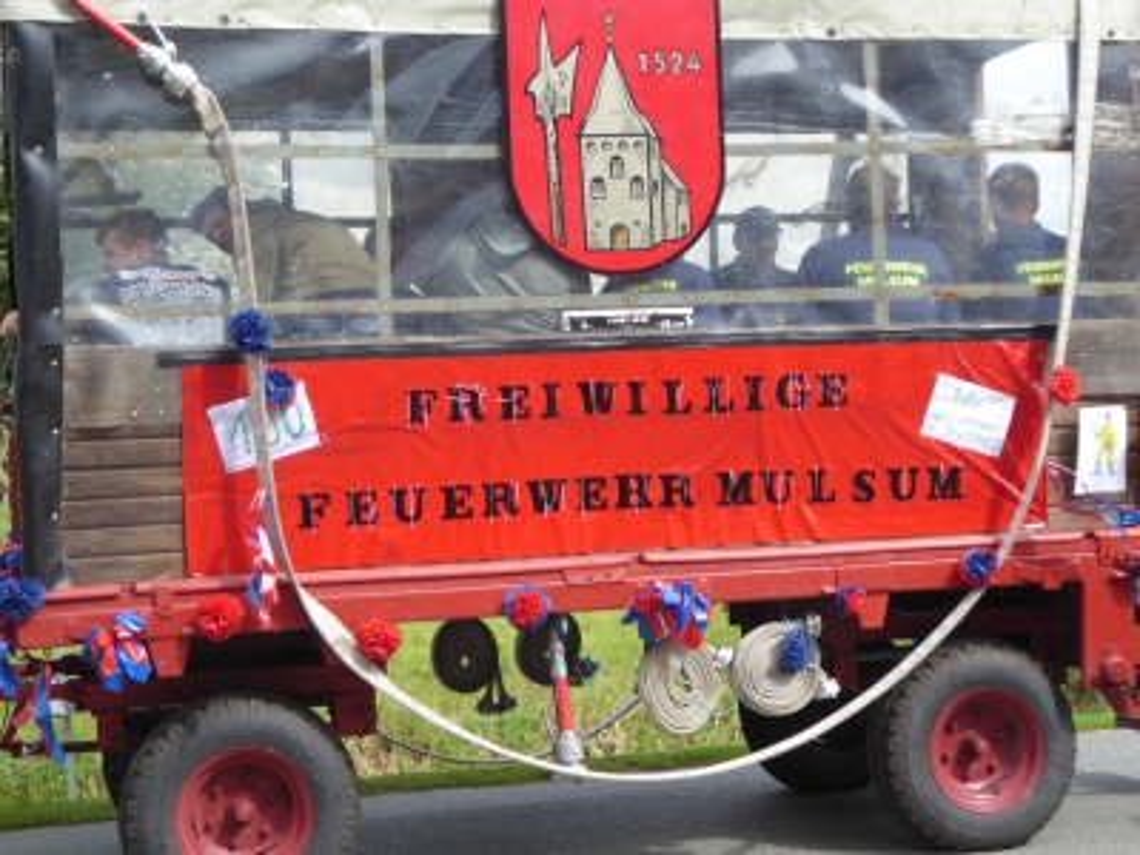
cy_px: 428
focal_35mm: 65
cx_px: 570
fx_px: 2141
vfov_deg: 22.6
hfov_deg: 29.8
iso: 80
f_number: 4.3
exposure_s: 1/200
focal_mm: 10.9
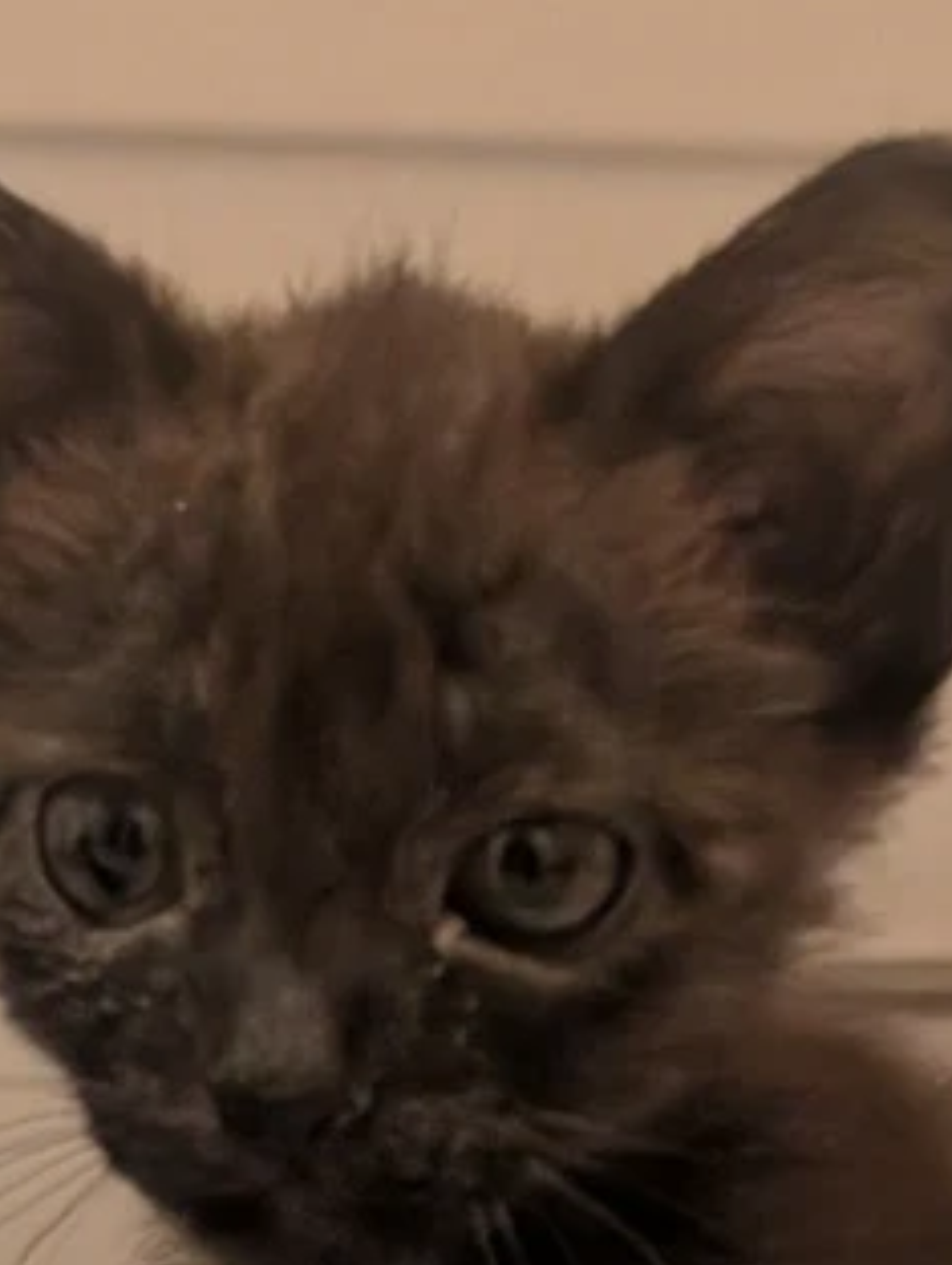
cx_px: 679
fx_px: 5741
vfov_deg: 12.1
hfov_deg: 9.5
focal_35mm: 157
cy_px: 1780
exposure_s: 1/60
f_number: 1.68
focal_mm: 6.9
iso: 1496
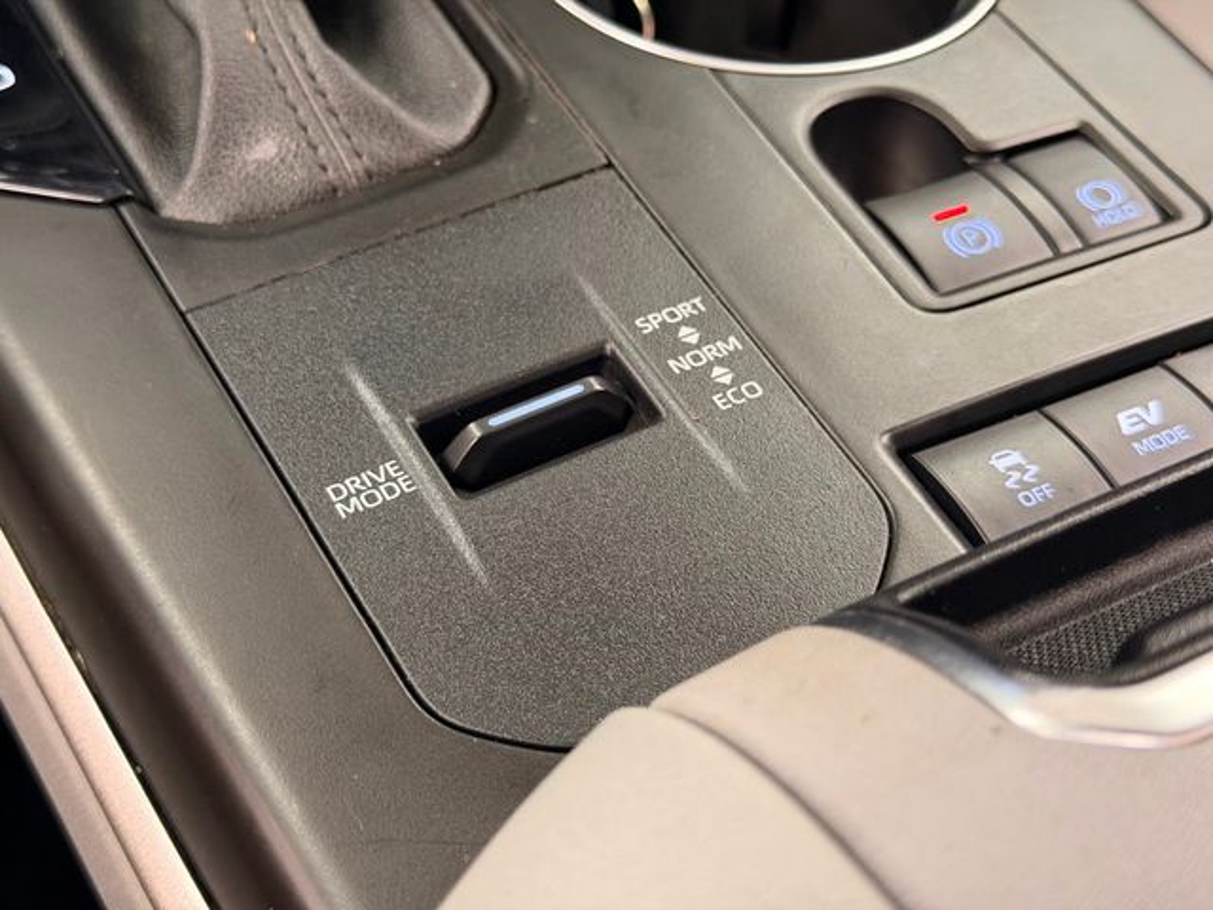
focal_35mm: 48
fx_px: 1682
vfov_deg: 30.3
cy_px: 455
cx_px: 606
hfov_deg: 39.7
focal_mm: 6.76
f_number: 1.78
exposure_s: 1/40
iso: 400
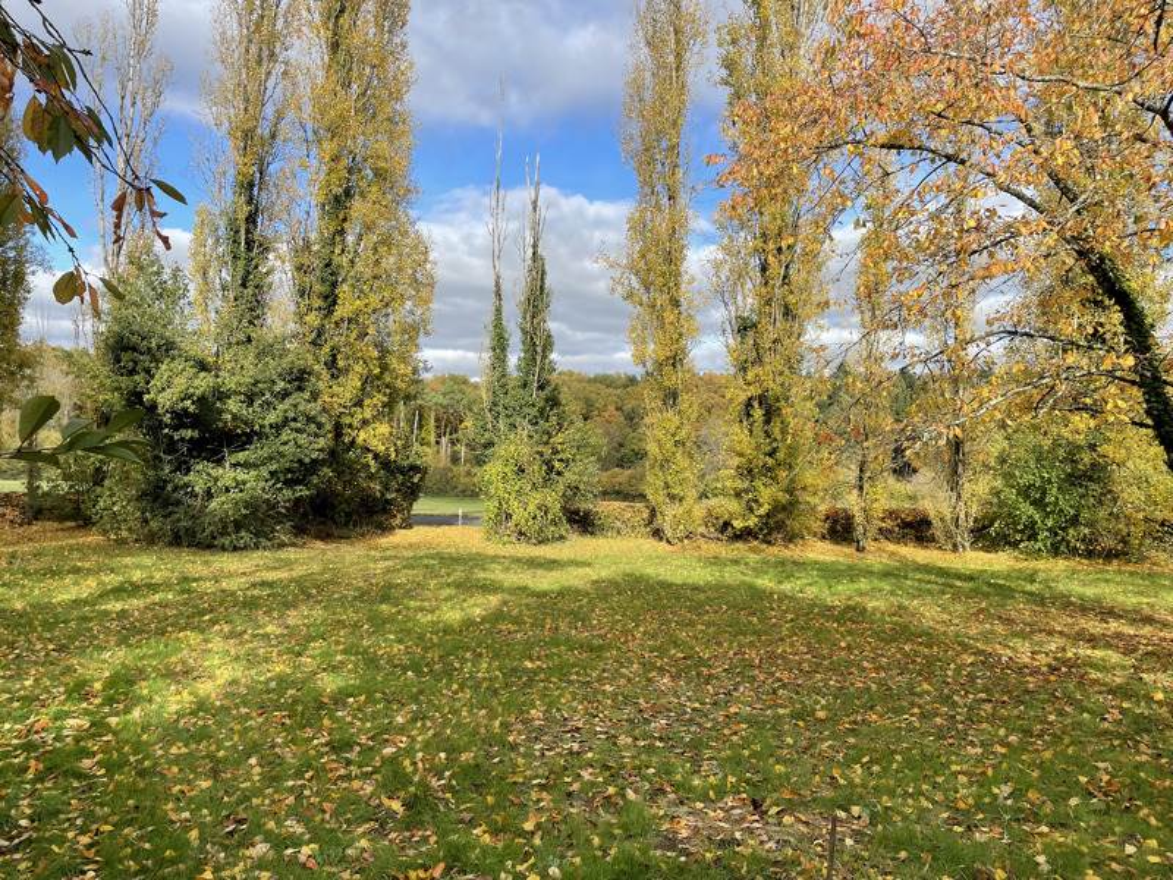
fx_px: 881
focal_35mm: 26
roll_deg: -1.4
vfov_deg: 53.1
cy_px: 440
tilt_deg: +1.7
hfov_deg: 67.3
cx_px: 586
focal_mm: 4.2
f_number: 1.6
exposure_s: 1/2132
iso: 32
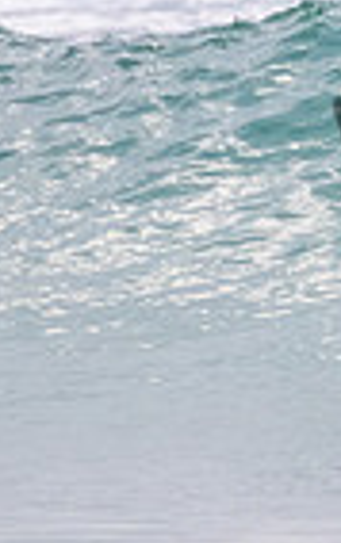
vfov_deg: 0.6
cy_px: 124
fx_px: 49489
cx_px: 728
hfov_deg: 0.4
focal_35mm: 3335
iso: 4500
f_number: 11
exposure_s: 1/1250
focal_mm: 800
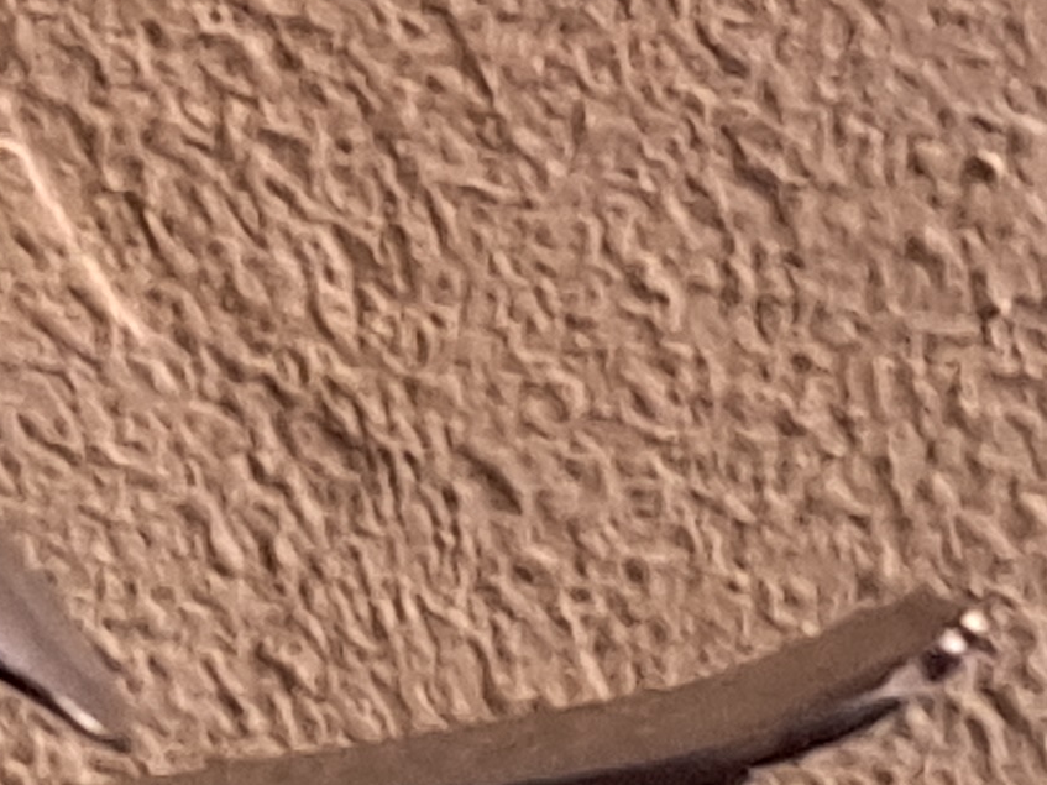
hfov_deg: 13.5
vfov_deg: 11.0
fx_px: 3962
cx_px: -858
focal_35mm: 131
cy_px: 1121
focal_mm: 5.23
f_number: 1.8
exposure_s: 1/17
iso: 1600
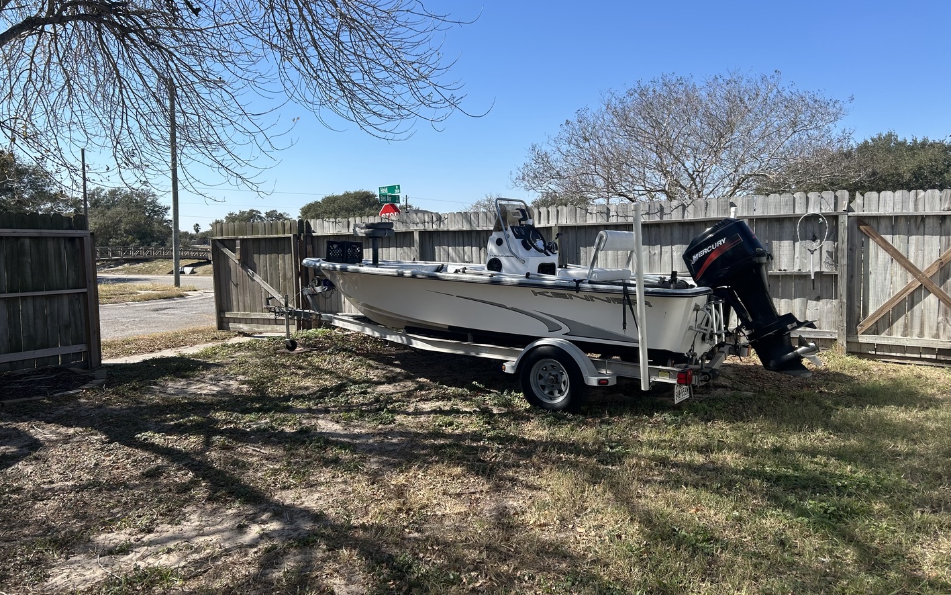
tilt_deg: -2.7
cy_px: 272
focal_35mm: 28
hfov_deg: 66.5
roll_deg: +1.2
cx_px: 469
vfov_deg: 44.5
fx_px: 726
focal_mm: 5.7
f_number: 1.5
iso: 50
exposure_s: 1/3571
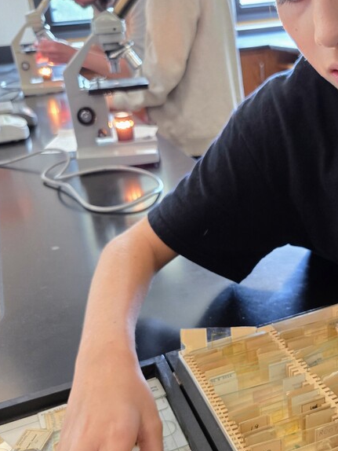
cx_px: 242
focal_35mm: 41
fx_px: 533
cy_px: 272
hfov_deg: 34.6
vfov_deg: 45.5
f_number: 1.8
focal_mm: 5.4
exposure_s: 1/30
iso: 500
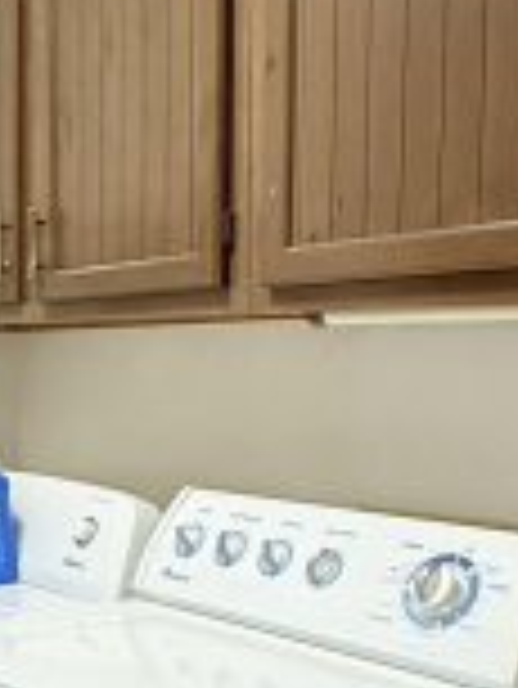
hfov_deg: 22.5
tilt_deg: -4.4
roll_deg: +0.2
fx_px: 1215
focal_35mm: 61
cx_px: -72
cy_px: 501
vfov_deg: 31.2
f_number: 2.2
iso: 250
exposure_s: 1/60
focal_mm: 2.22
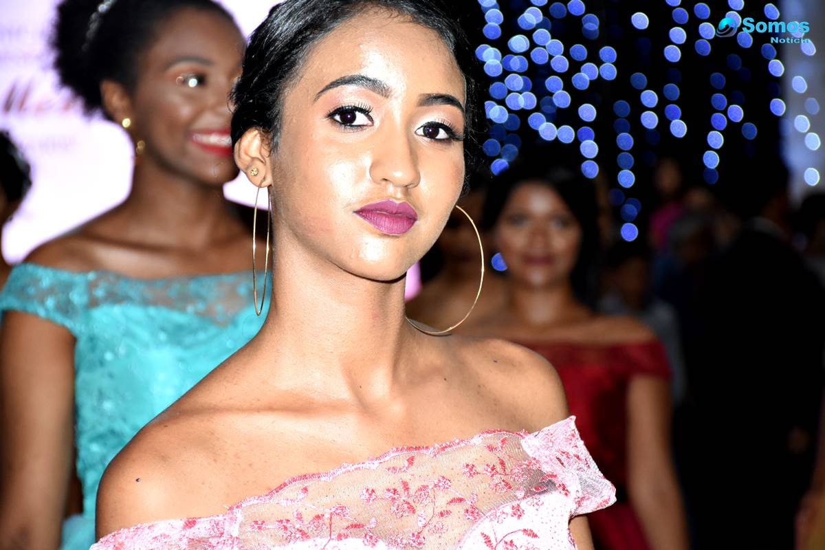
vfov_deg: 10.2
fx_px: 3094
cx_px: 412
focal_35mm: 135
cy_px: 275
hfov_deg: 15.2
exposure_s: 1/100
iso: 2000
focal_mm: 90
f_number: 5.3
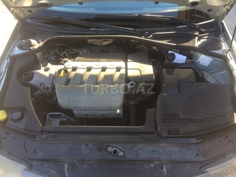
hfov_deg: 61.7
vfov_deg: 48.2
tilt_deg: -44.4
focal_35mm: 29
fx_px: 198
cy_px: 88
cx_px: 118
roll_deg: +0.1
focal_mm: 4.15
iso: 32
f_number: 2.2
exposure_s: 1/145
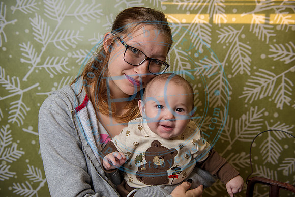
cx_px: 148
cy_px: 98
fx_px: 311
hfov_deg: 50.7
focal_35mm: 38
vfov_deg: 35.1
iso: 200
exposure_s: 1/200
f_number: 4
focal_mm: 38
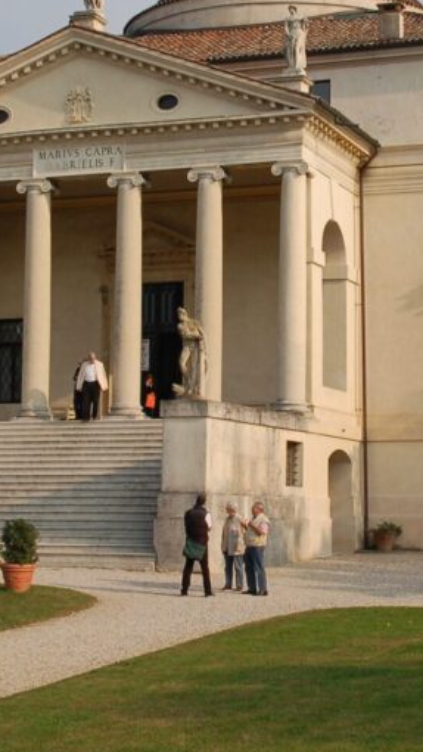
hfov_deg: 14.7
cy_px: 333
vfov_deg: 25.9
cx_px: 299
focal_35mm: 82
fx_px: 1635
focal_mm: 26
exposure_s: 1/250
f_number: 10
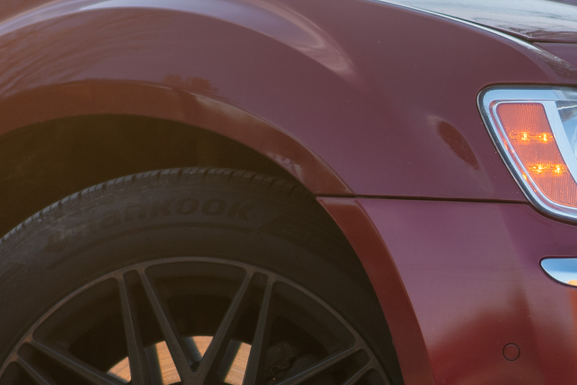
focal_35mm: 367
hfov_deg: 5.6
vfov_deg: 3.7
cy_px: 258
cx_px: 615
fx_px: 5889
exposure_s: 1/320
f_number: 2.5
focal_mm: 85
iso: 100
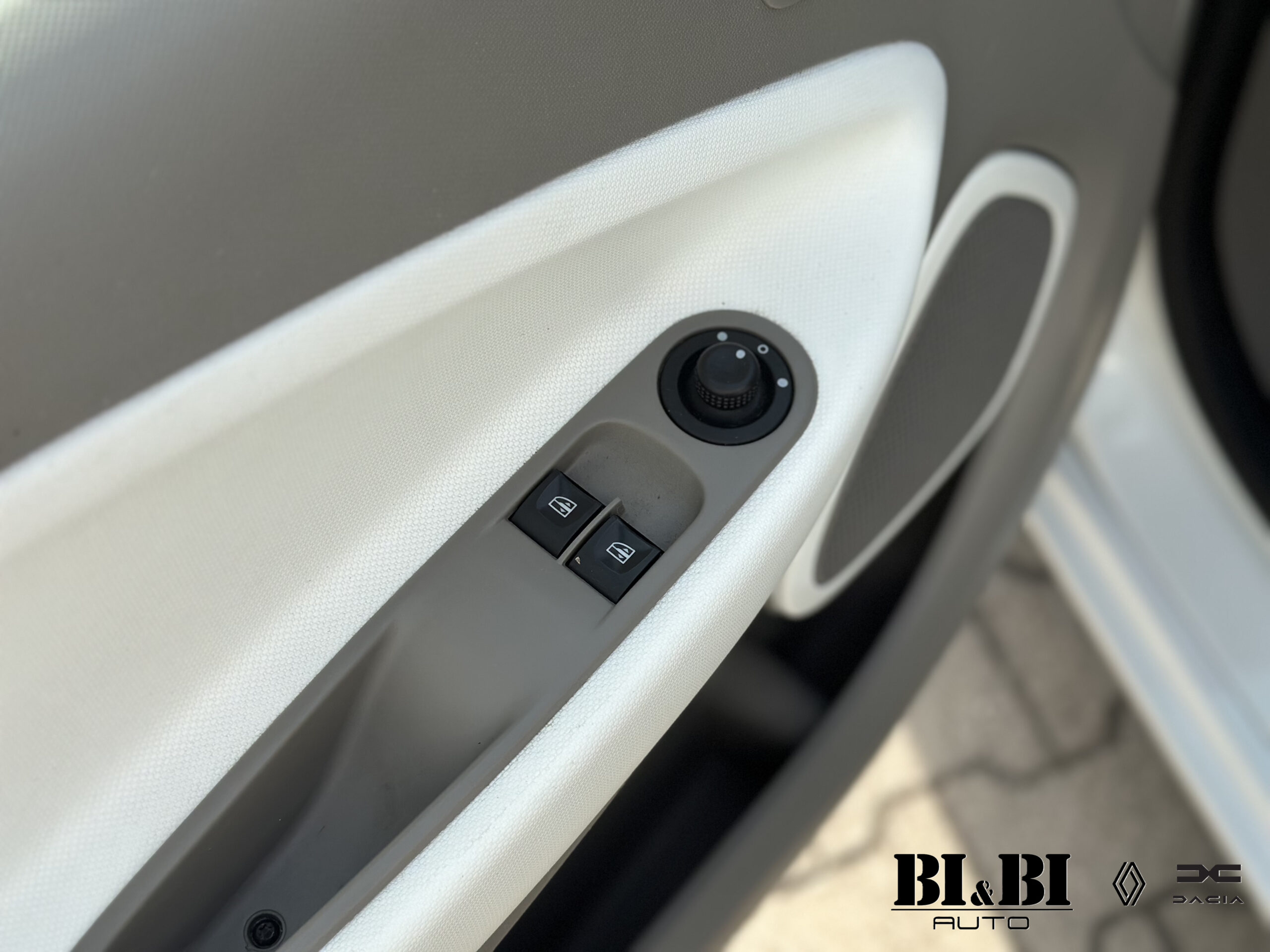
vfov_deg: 30.3
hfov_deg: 39.7
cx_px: 635
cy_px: 476
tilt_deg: -62.8
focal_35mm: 48
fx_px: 1761
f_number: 1.78
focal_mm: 6.86
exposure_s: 1/2732
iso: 100
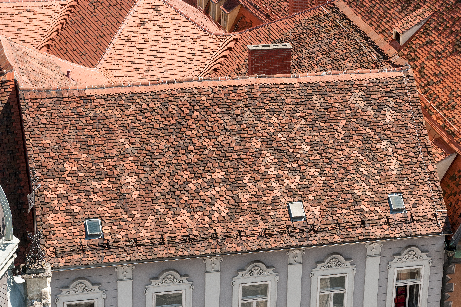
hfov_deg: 19.5
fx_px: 1343
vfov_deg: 13.0
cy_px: 154
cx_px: 230
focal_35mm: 105
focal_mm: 70
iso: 200
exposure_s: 1/320
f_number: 9
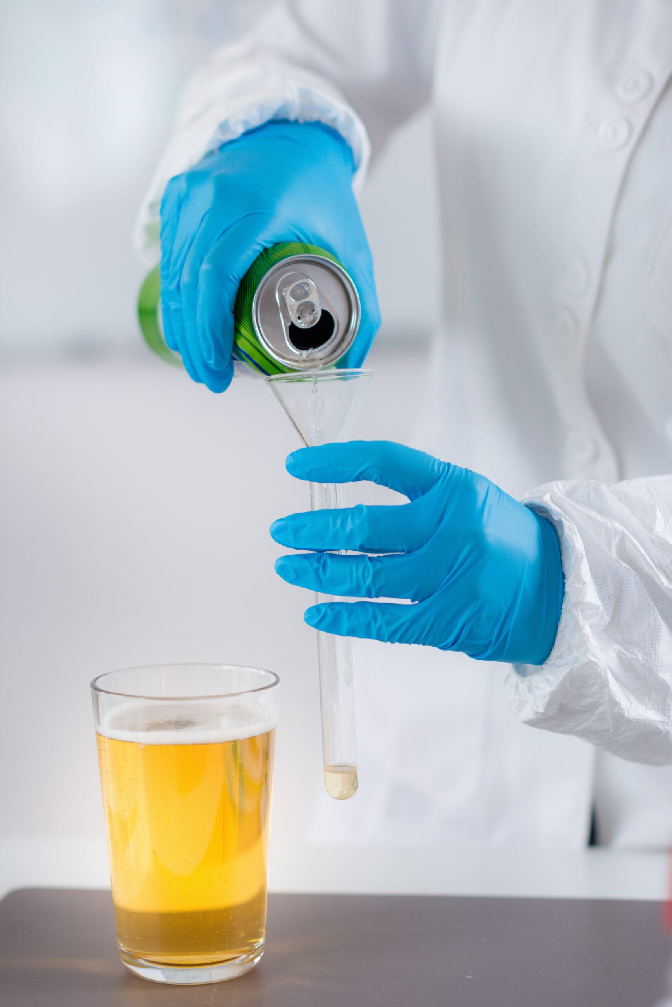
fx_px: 2378
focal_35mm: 85
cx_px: 336
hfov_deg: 16.1
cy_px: 504
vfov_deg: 23.9
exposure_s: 1/160
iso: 200
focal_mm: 85
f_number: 2.8
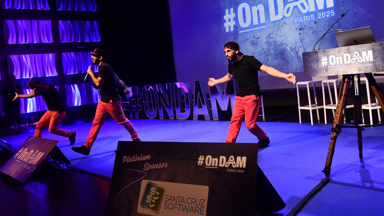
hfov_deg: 61.0
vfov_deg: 36.7
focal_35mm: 32
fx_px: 326
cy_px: 98
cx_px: 191
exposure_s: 1/80
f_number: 6.3
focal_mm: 20
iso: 1600
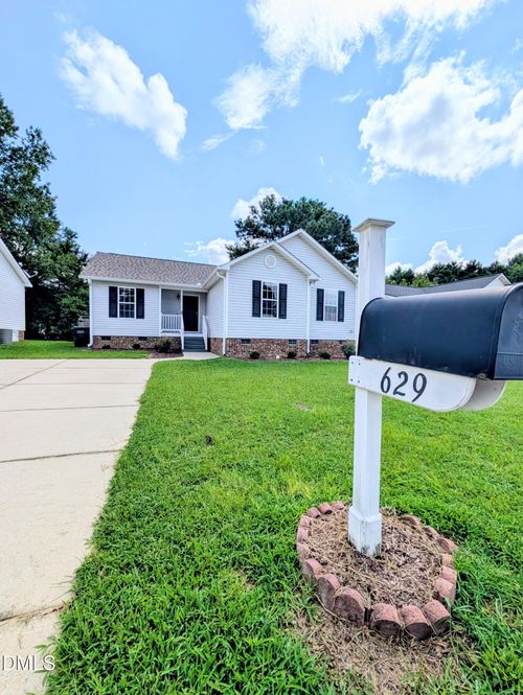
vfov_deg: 110.5
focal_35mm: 12
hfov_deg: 94.6
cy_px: 348
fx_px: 241
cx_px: 262
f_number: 1.7
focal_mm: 2.02
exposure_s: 1/8333
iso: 53
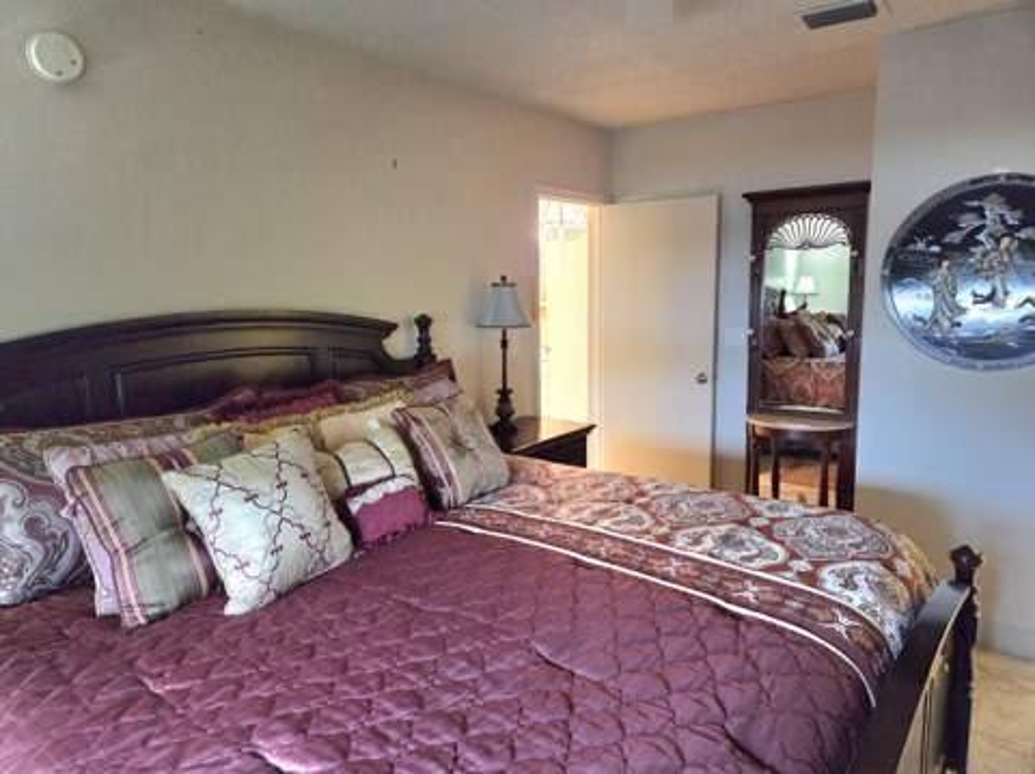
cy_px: 387
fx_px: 687
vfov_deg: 58.8
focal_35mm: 23
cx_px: 518
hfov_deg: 74.0
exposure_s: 1/120
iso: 1600
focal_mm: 5.4
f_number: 1.8
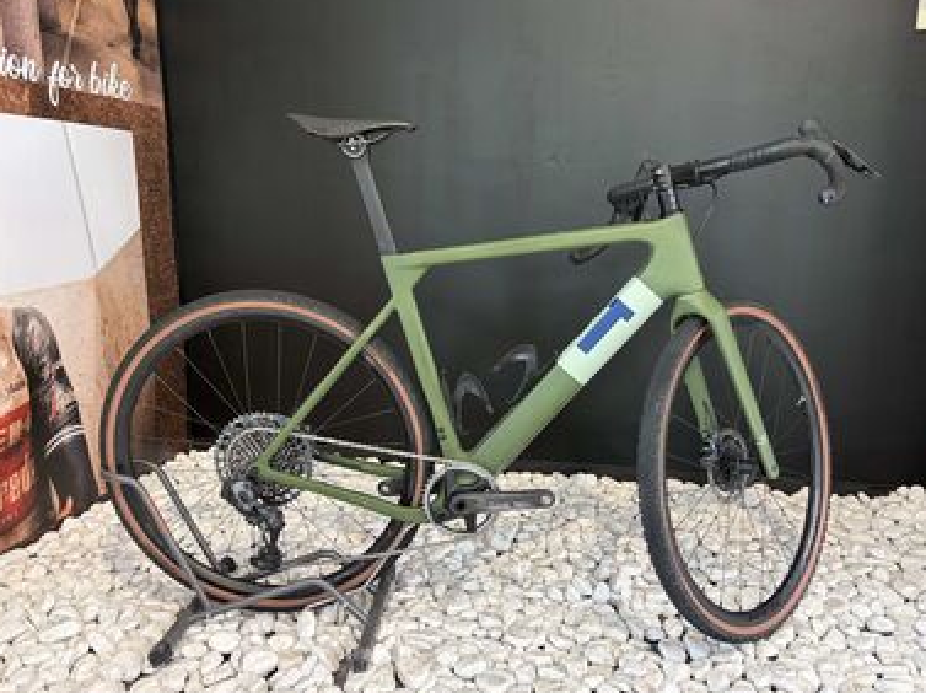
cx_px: 459
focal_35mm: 29
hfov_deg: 61.7
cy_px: 370
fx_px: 775
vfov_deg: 48.1
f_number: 1.6
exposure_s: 1/50
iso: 160
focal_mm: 5.96
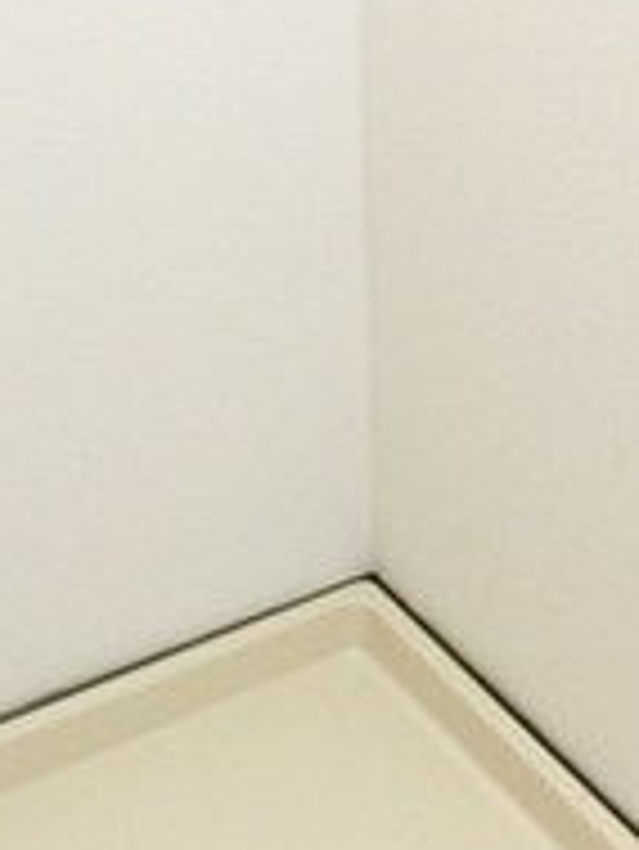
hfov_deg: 16.0
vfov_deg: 21.3
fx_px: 2262
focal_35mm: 92
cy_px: 319
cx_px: 180
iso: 50
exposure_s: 1/30
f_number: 2.2
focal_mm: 4.15
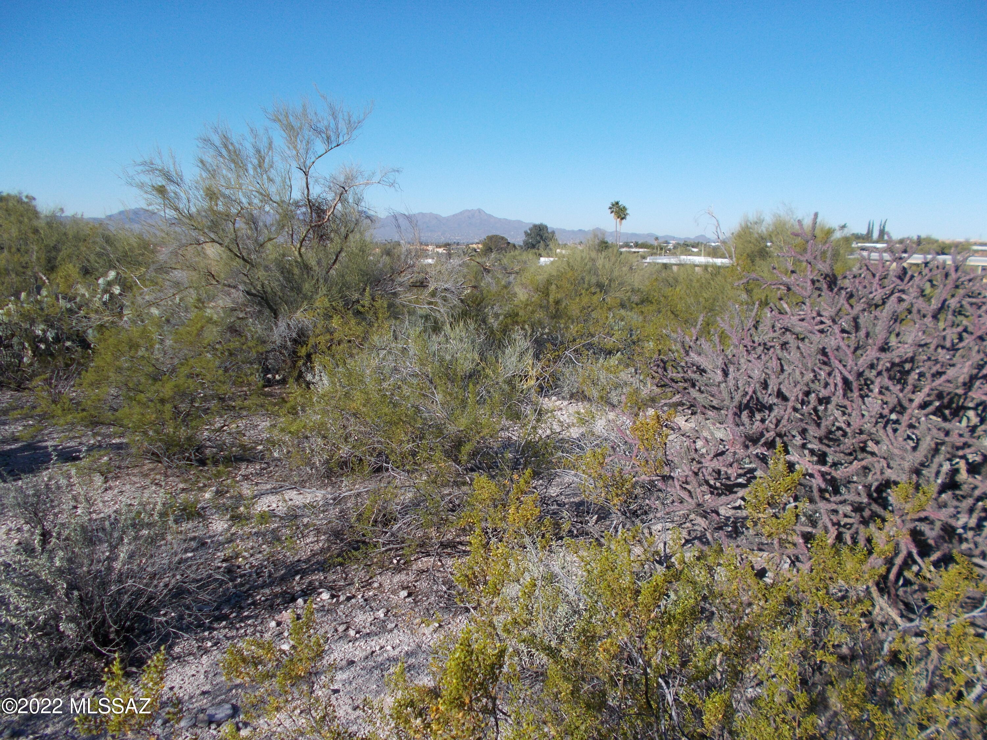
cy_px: 370
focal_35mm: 26
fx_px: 741
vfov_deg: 53.1
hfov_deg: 67.3
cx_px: 494
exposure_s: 1/160
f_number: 8
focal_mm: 4.6
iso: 80
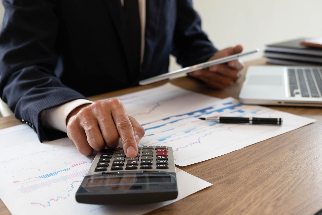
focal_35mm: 43
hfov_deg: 45.4
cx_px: 161
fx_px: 385
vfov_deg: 31.2
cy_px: 108
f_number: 3.2
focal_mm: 28.9
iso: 400
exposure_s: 1/100
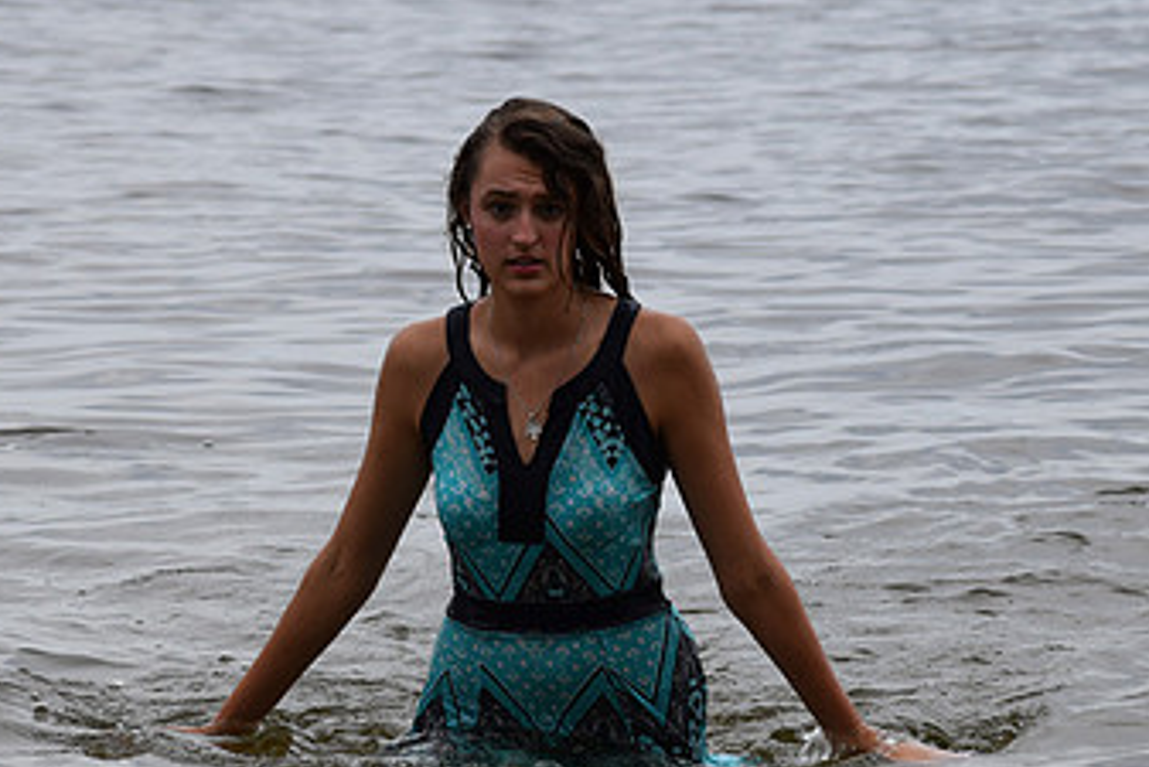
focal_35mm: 271
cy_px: 431
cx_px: 528
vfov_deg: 5.1
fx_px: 8648
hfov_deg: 7.6
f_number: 5
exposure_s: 1/1250
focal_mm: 105
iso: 400
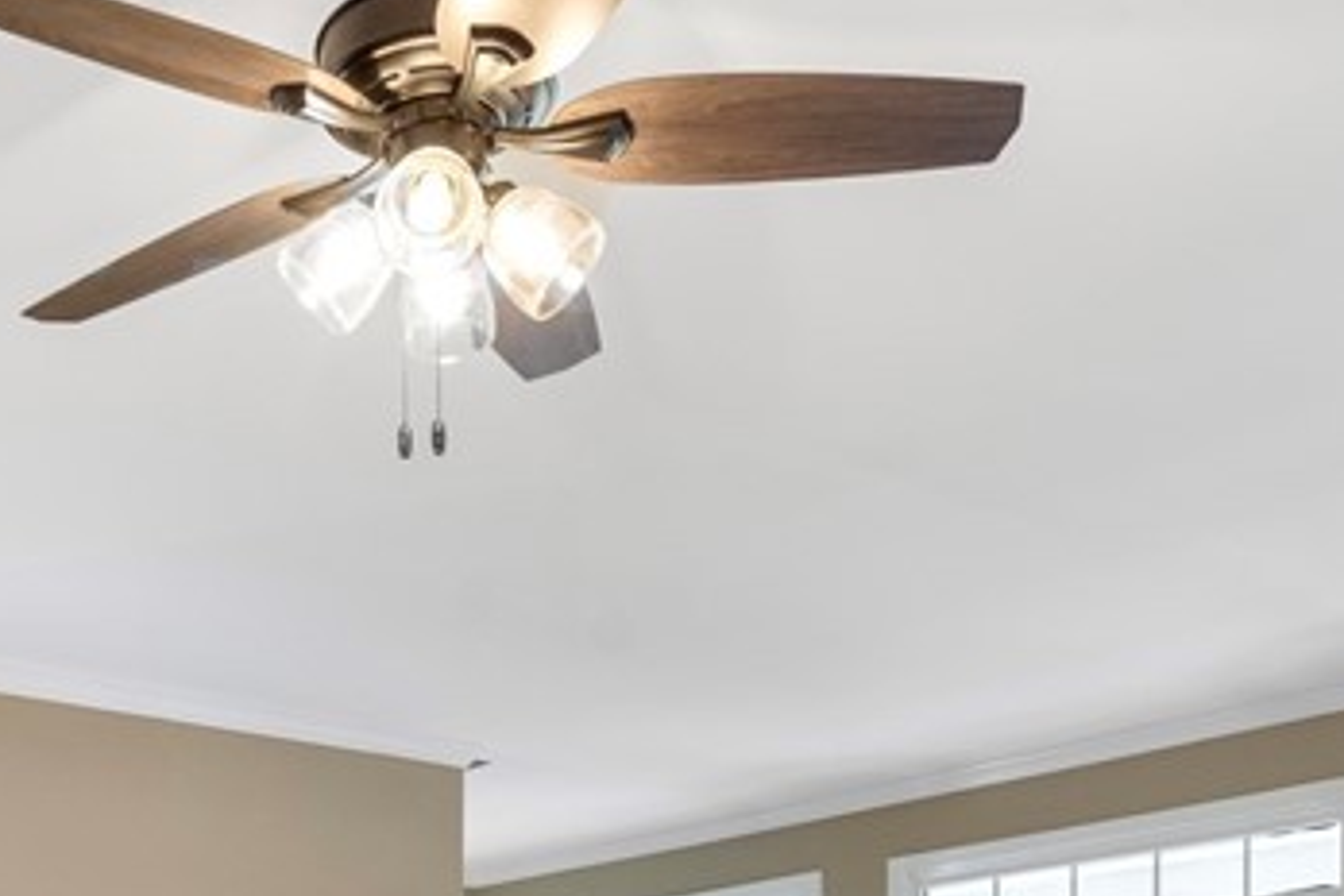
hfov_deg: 38.2
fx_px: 1867
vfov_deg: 23.6
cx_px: 282
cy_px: 1182
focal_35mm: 50
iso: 400
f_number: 8
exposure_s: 1/20
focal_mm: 16
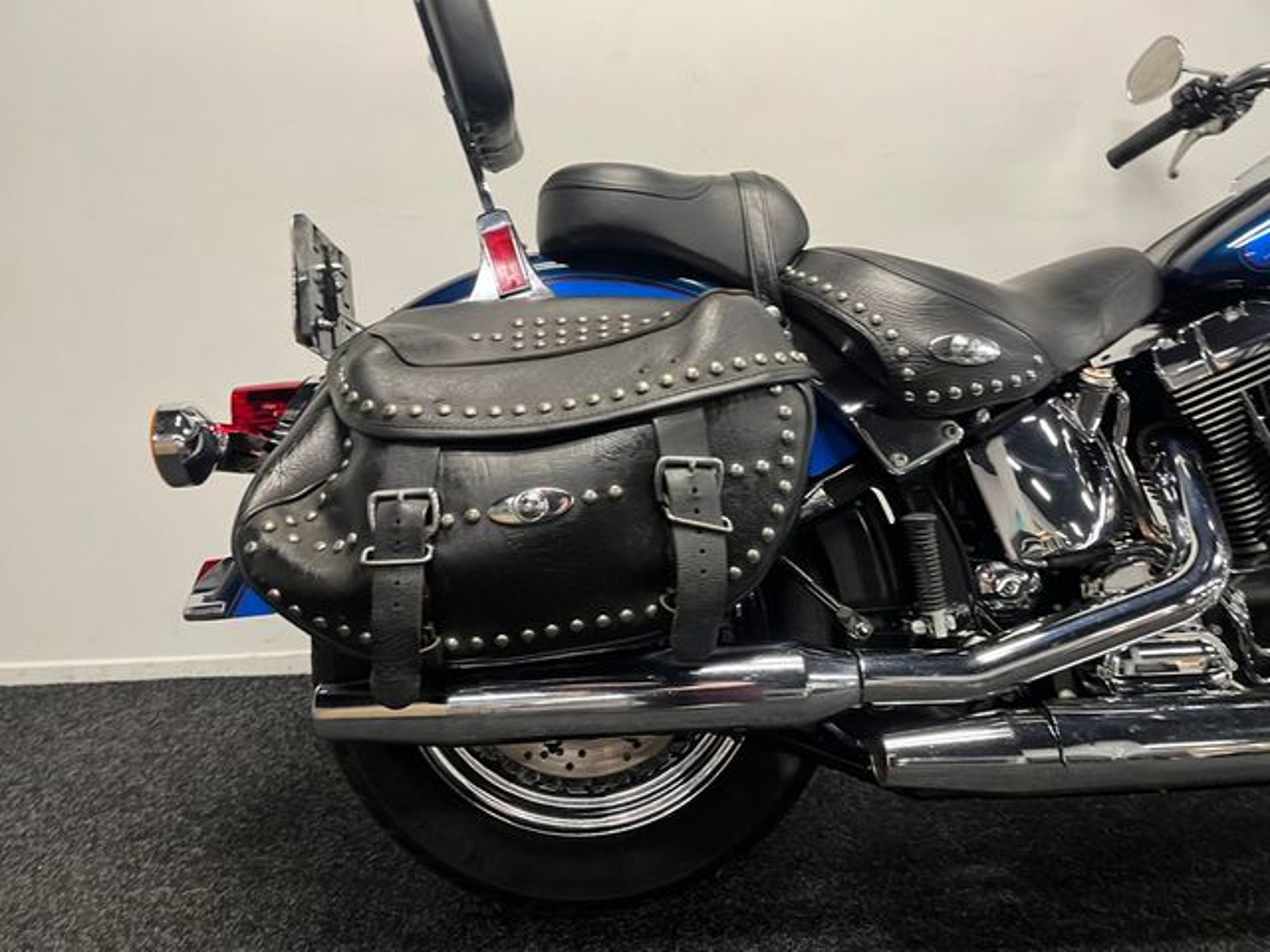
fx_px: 954
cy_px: 476
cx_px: 635
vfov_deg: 53.1
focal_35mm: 26
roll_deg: +0.6
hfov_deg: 67.3
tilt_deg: -9.3
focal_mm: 5.1
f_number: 1.6
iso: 160
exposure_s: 1/50
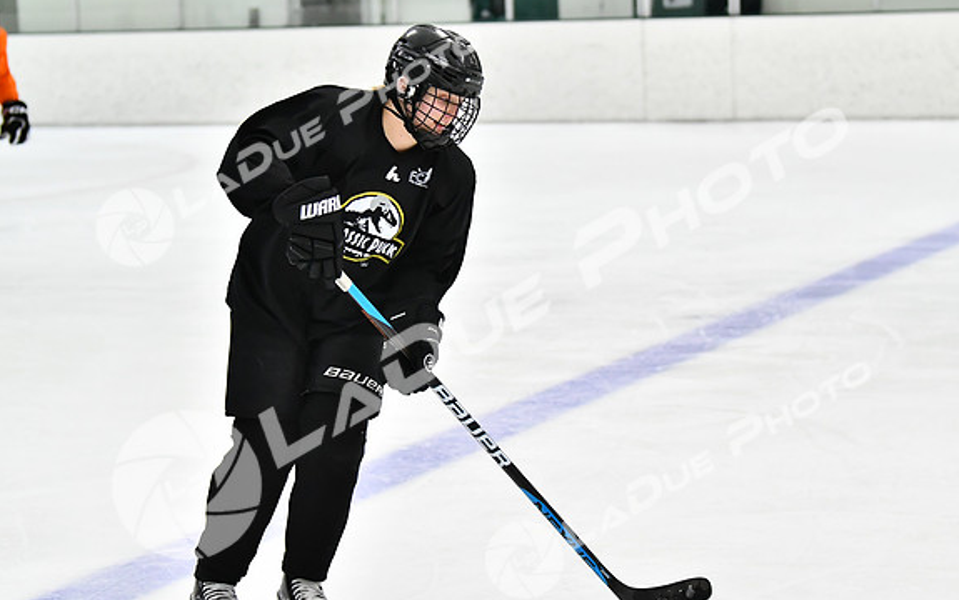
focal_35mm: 111
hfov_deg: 18.8
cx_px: 482
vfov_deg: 11.8
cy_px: 314
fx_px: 2902
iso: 5000
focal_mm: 72
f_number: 2.8
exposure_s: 1/1250
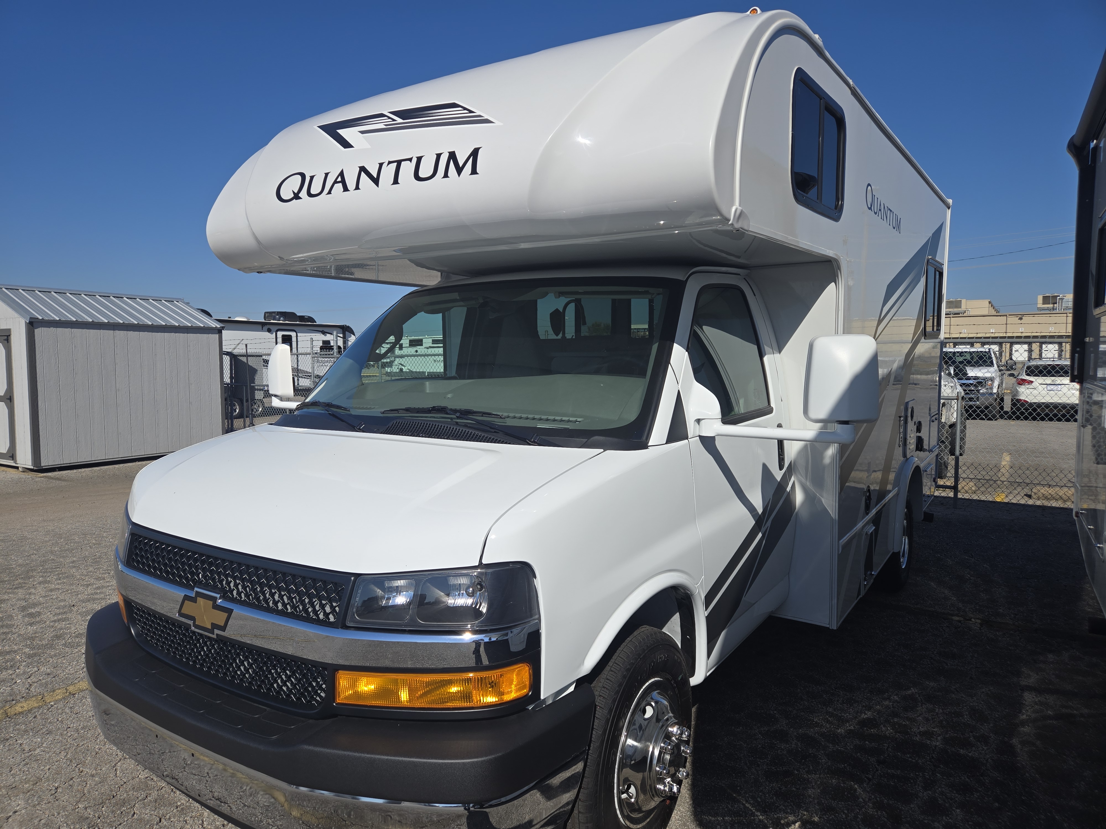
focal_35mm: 23
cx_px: 553
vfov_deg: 58.9
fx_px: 735
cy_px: 414
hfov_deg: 73.9
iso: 25
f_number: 1.8
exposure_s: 1/3464
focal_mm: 5.4
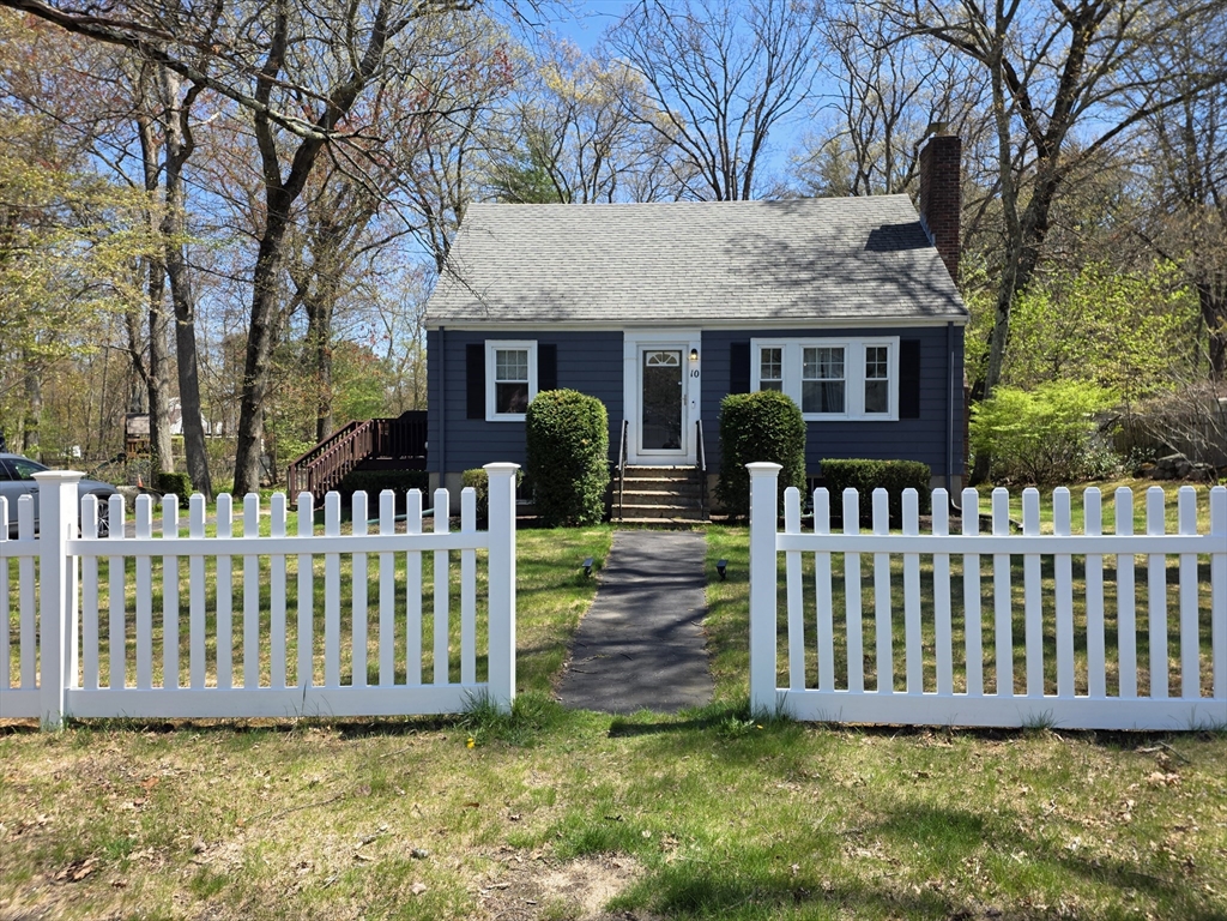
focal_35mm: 23
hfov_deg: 73.9
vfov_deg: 58.9
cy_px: 460
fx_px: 815
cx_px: 614
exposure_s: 1/2510
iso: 80
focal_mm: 6.25
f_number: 1.7
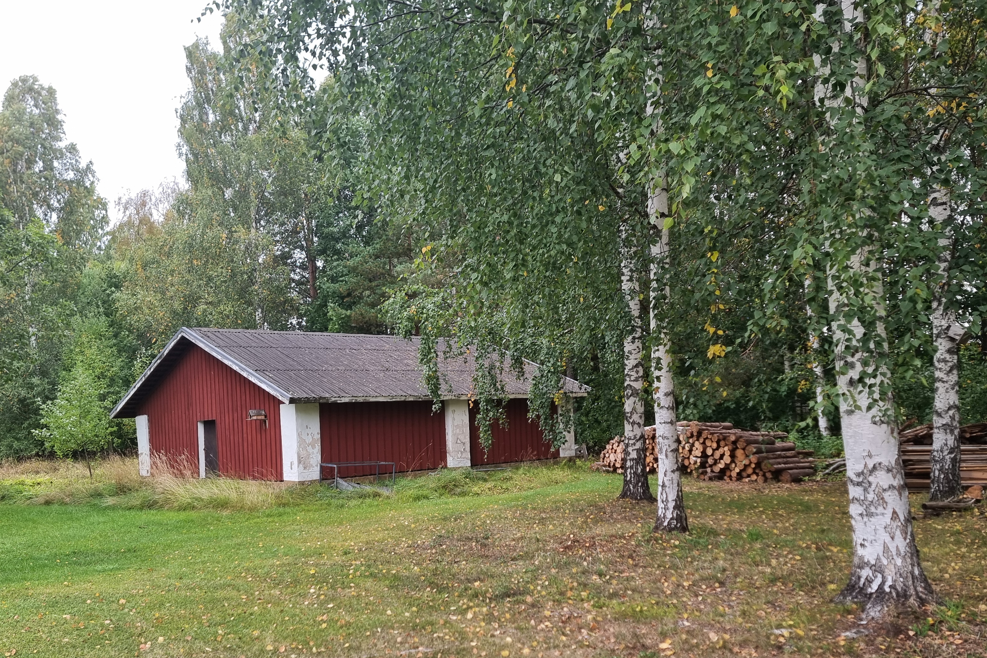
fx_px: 877
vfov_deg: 41.0
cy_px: 378
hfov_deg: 58.7
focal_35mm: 32
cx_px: 483
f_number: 1.8
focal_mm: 6.7
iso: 50
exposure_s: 1/100
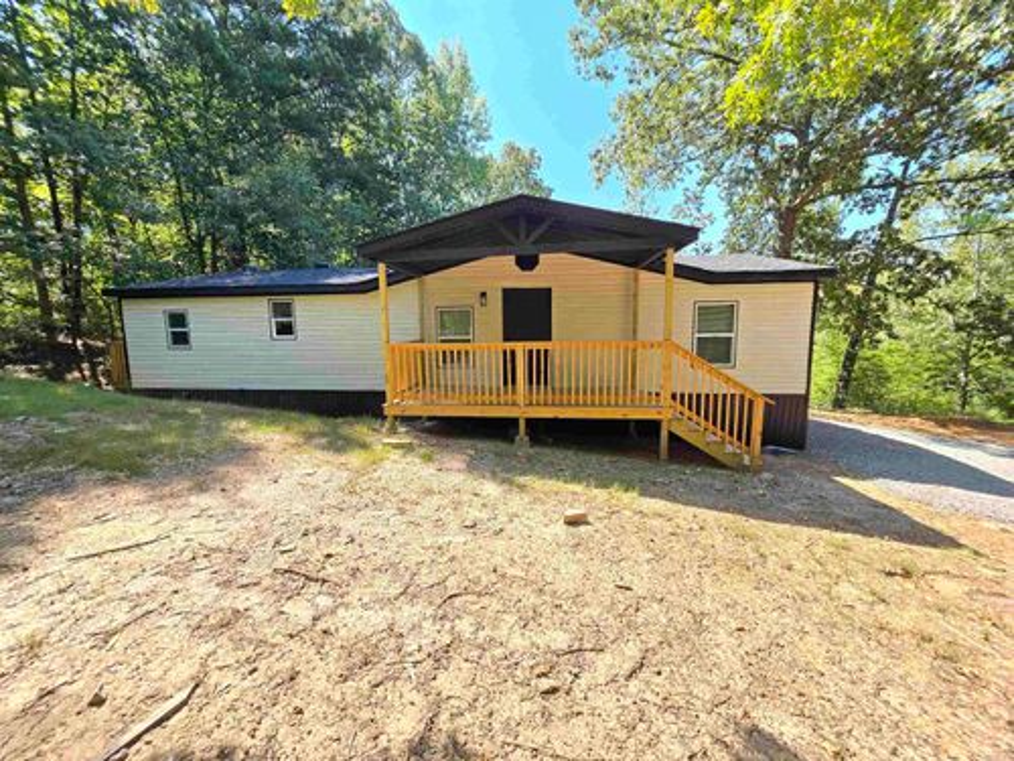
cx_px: 507
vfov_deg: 89.9
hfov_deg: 106.2
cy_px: 380
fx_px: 381
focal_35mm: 13
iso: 50
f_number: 2.2
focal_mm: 2.2
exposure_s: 1/321
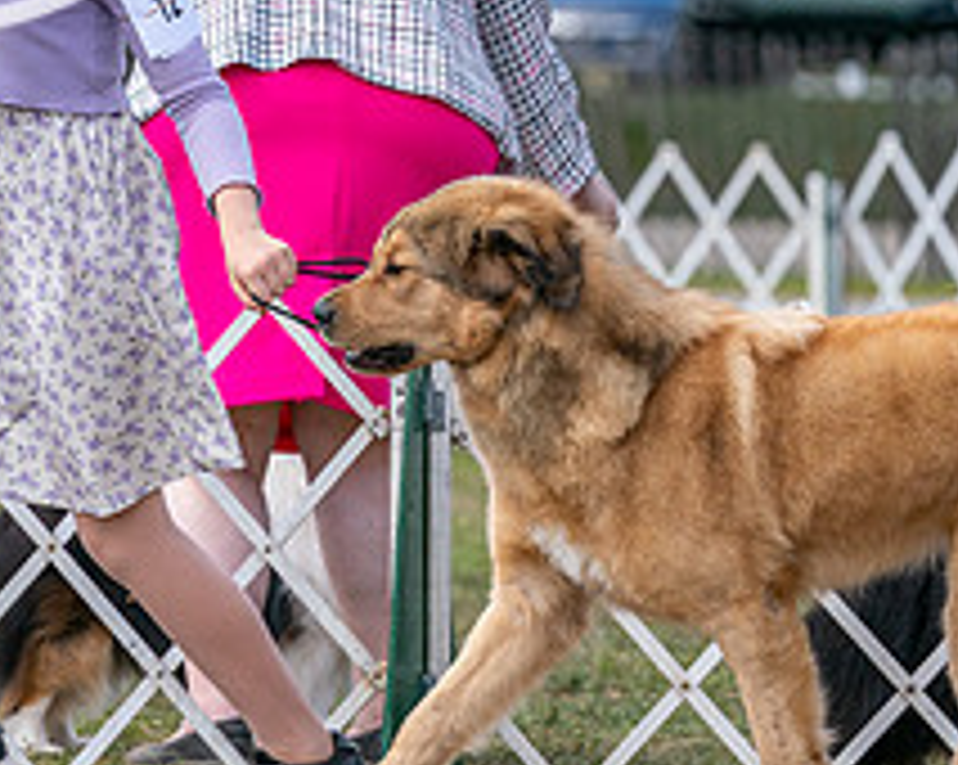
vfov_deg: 3.0
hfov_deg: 3.8
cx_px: 587
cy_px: 126
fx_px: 14617
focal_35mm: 516
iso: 400
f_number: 4
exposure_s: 1/2000
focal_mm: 173
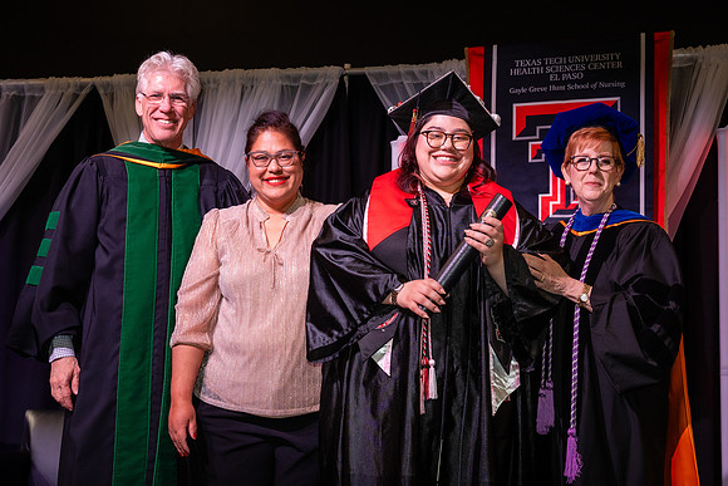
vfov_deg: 21.6
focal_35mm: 63
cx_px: 378
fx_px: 1275
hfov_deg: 31.9
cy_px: 250
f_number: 5.6
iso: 1250
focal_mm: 48
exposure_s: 1/160
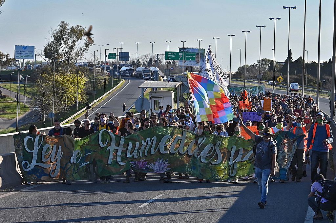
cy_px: 112
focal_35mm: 125
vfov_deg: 10.9
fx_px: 1165
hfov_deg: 16.4
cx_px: 168
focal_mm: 125
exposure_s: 1/500
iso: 400
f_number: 9
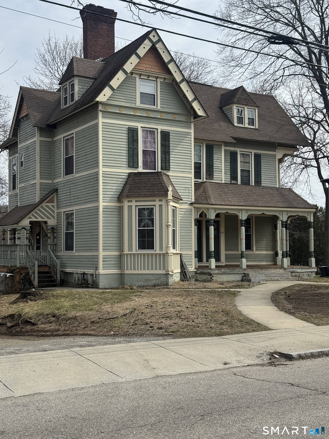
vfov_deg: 39.7
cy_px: 220
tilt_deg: +2.7
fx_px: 608
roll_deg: +0.8
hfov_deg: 30.3
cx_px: 164
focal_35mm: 48
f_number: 1.78
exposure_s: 1/4608
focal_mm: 6.76
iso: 64
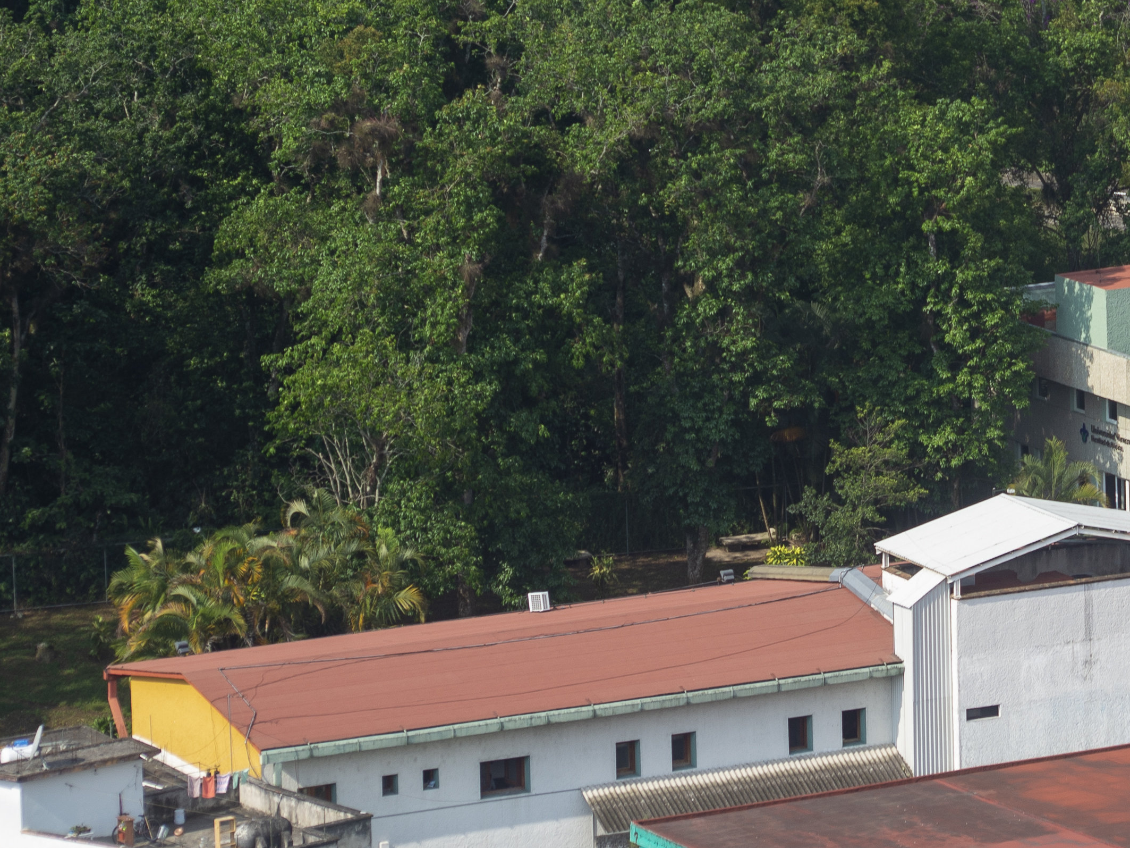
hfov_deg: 8.4
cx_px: 1029
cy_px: -216
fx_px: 7638
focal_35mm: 234
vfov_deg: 6.3
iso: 100
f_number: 7.1
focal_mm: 86
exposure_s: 1/250
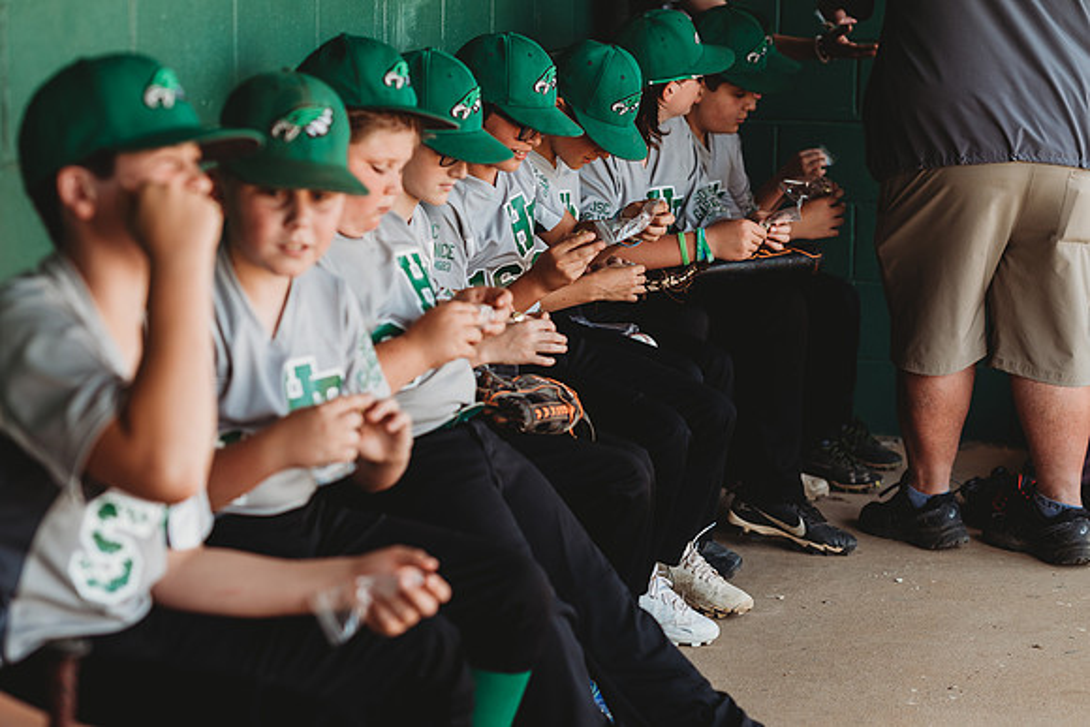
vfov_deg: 16.1
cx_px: 545
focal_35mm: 85
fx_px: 2574
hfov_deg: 23.9
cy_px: 364
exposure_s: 1/250
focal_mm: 85
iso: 200
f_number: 2.8
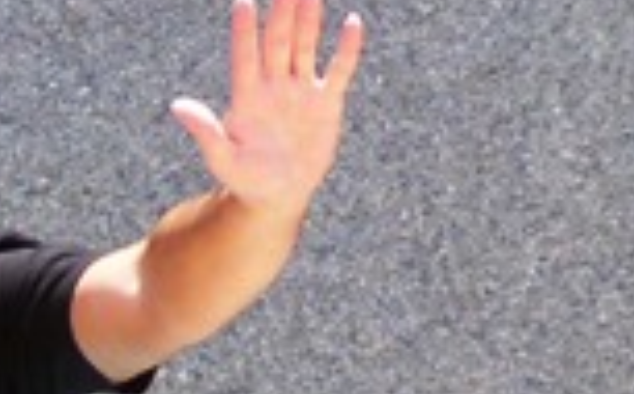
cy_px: 1103
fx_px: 8210
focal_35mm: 476
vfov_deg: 2.7
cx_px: -1127
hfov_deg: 4.3
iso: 80
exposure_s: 1/160
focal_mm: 12.1
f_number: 4
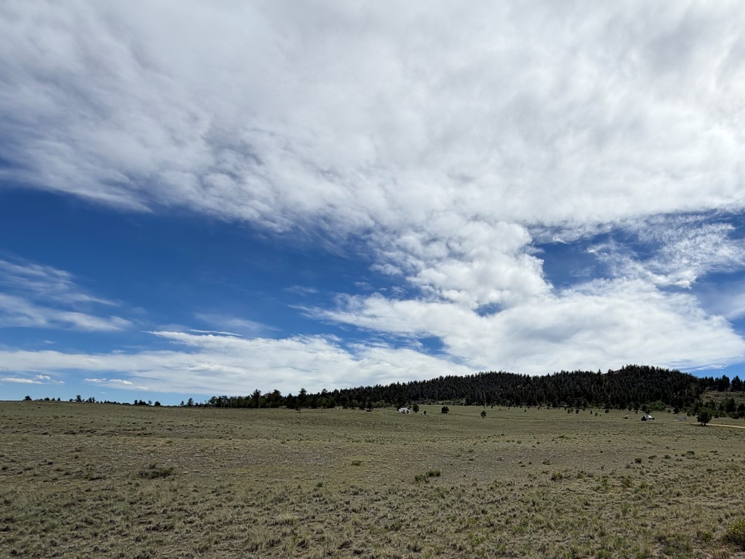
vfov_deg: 60.4
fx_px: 452
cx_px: 515
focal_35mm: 21
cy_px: 412
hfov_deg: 75.7
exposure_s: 1/1698
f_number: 2.2
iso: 20
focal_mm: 2.22
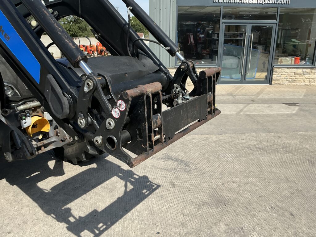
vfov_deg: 49.7
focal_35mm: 28
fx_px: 256
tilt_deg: -14.9
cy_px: 118
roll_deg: +0.5
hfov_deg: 63.4
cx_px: 158
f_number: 1.8
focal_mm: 3
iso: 25
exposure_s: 1/1377
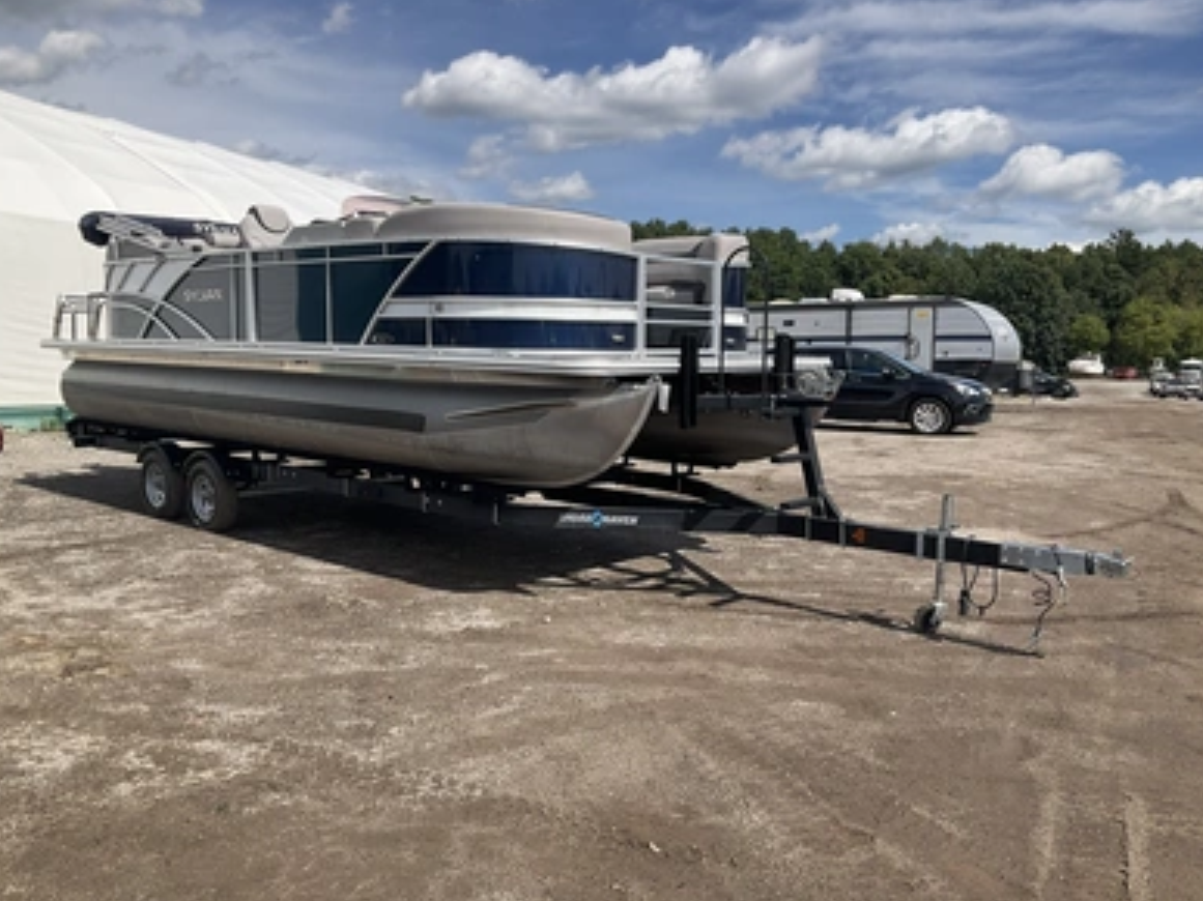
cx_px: 600
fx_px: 1042
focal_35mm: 30
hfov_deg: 60.0
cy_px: 447
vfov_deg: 46.8
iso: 25
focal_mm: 3
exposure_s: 1/2320
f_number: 1.8
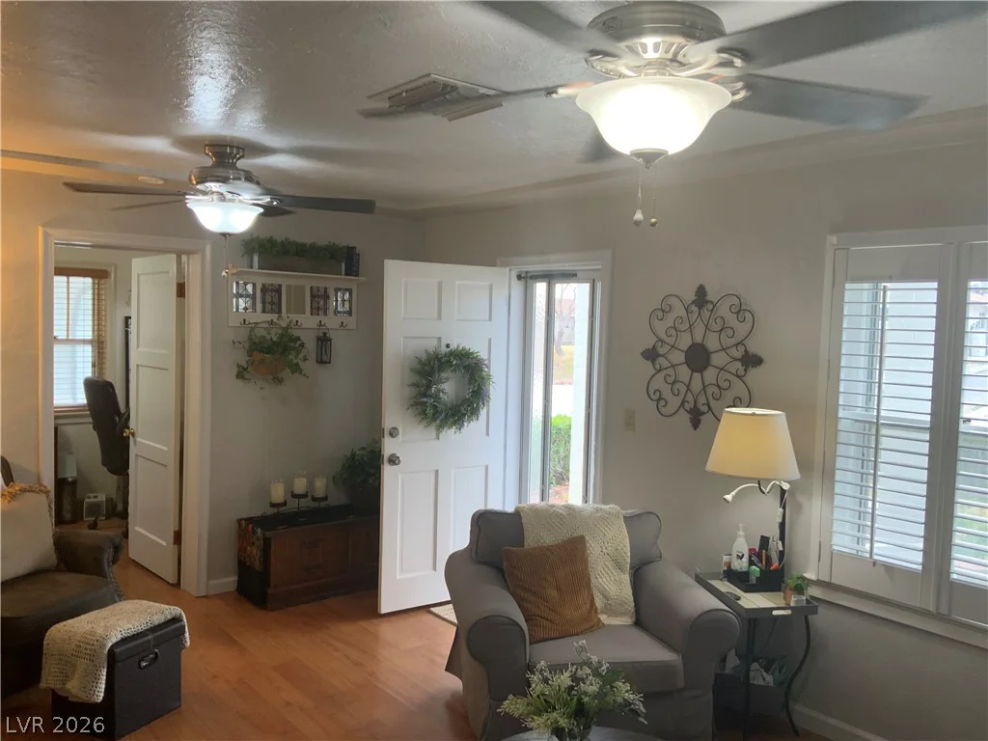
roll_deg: -1.9
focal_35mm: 29
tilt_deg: -2.7
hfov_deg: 61.7
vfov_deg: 48.2
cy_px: 370
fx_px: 828
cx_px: 494
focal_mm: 3
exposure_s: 1/60
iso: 40
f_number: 1.8
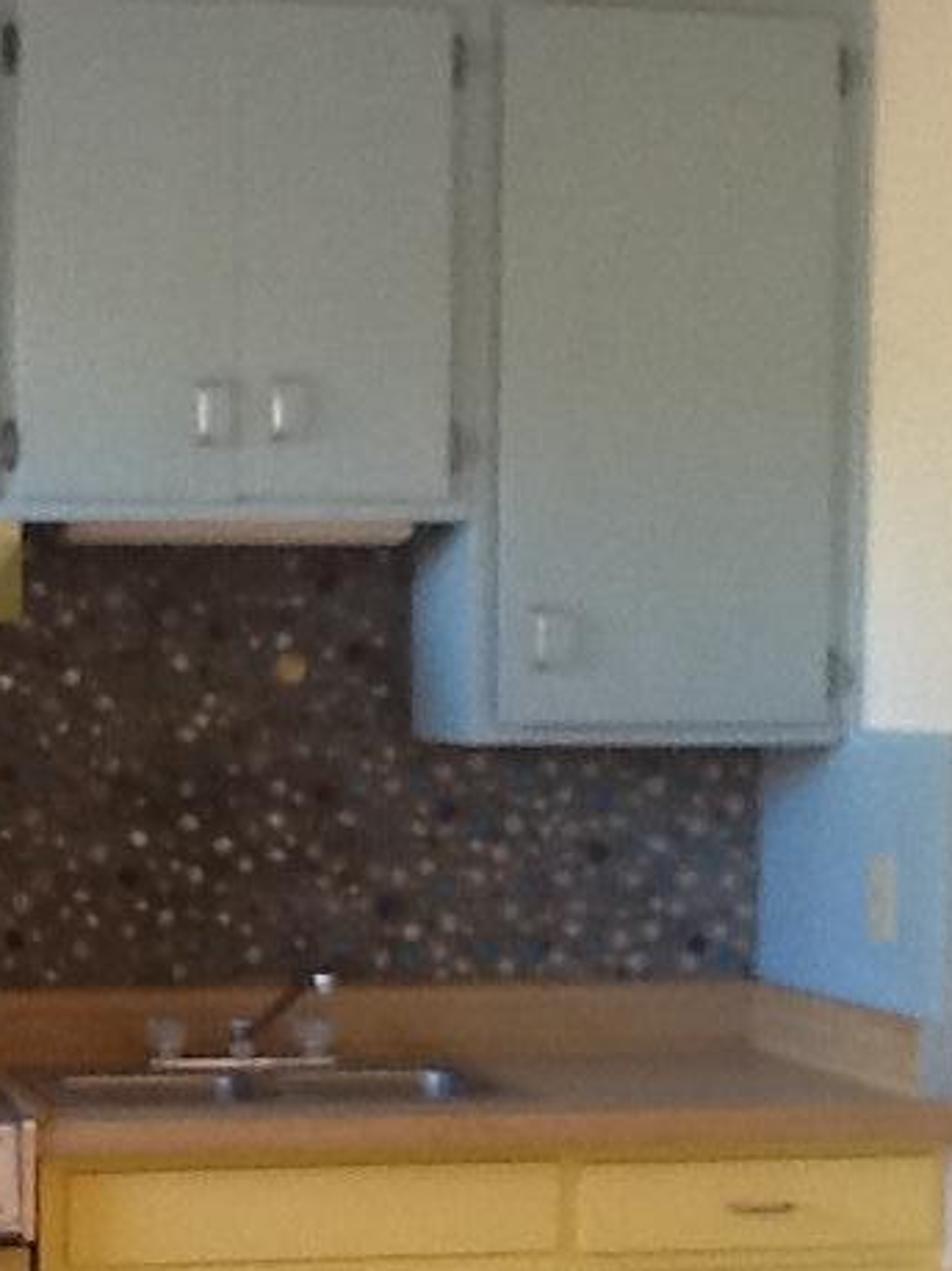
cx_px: 166
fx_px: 3375
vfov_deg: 21.2
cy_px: 897
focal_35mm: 92
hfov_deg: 15.9
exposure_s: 1/30
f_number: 2.4
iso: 80
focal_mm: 2.03
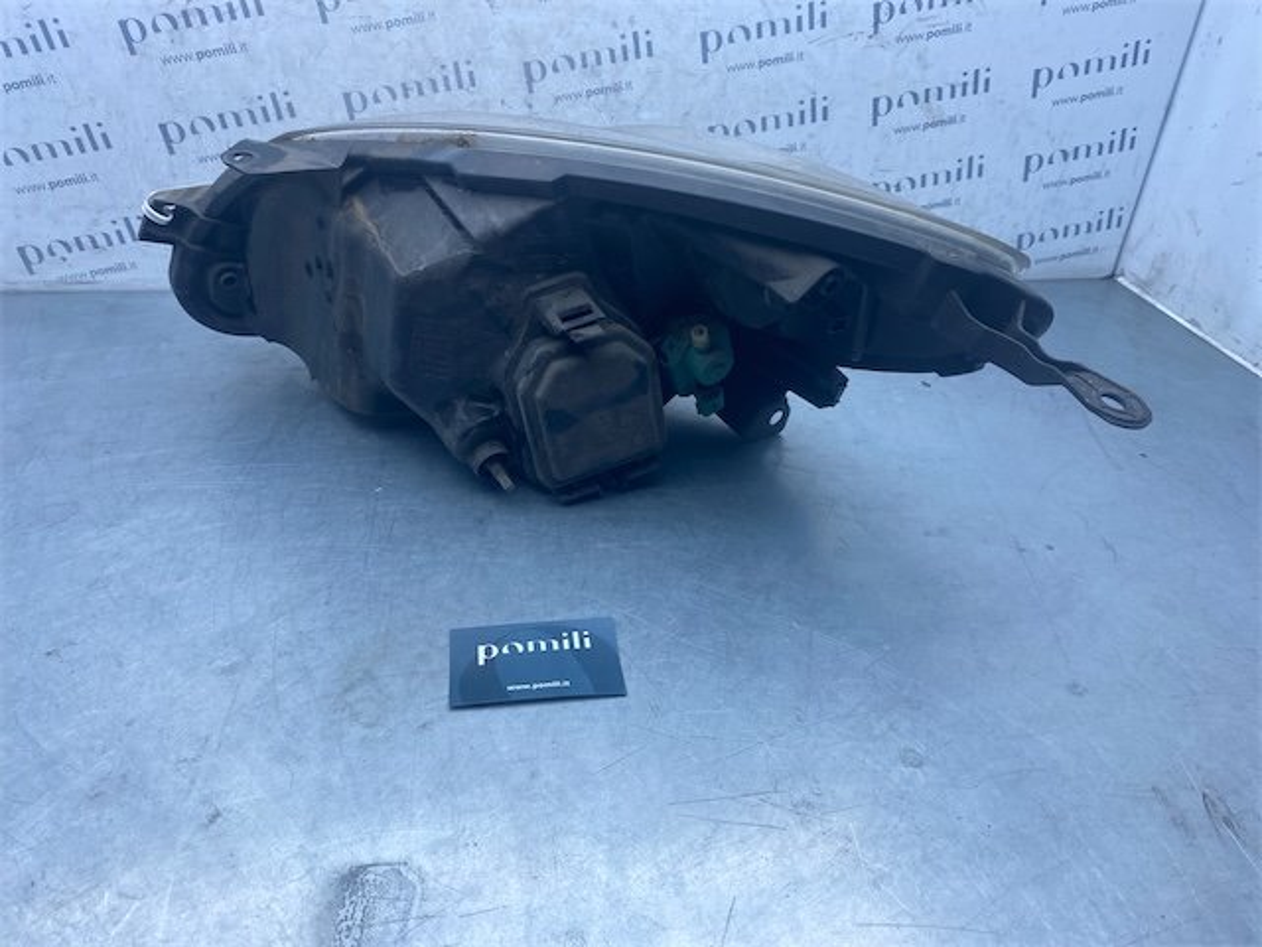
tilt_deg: -35.1
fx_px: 948
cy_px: 474
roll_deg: -4.2
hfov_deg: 67.3
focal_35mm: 26
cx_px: 631
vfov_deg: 53.1
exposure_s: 1/600
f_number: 1.8
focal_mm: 4.25
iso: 32
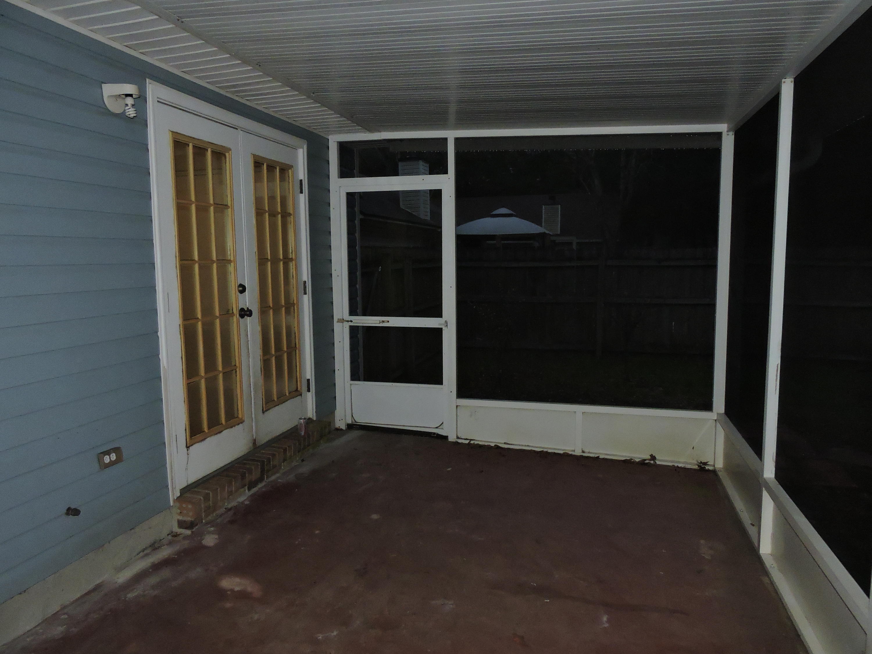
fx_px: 605
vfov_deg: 56.8
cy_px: 327
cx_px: 436
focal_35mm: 24
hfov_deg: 71.6
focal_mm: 4.3
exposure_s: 1/250
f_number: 3.3
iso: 800
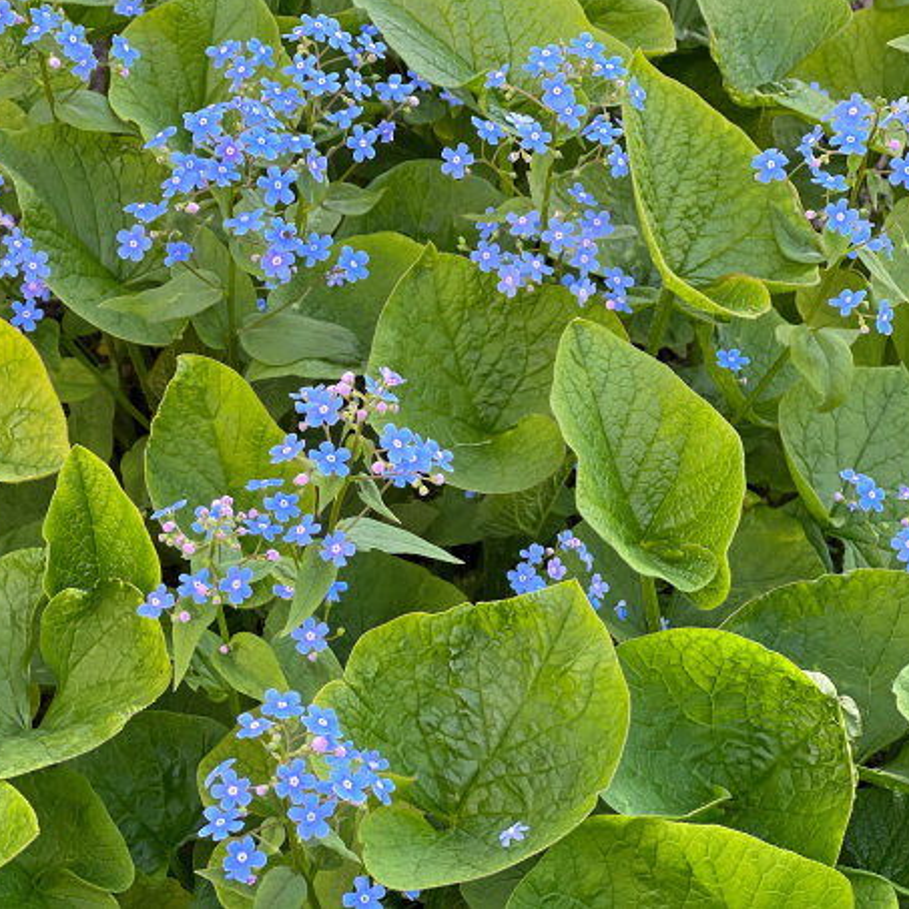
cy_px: 450
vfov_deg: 18.9
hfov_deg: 18.9
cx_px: 393
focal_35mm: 92
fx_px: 2733
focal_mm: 9
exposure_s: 1/121
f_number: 2.8
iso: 125
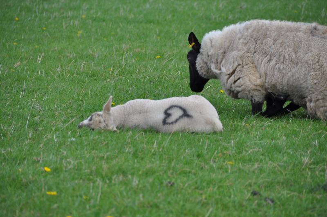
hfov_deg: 6.9
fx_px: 2721
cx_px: 164
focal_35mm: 300
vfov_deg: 4.6
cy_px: 108
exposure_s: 1/500
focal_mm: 200
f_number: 5.6
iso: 220
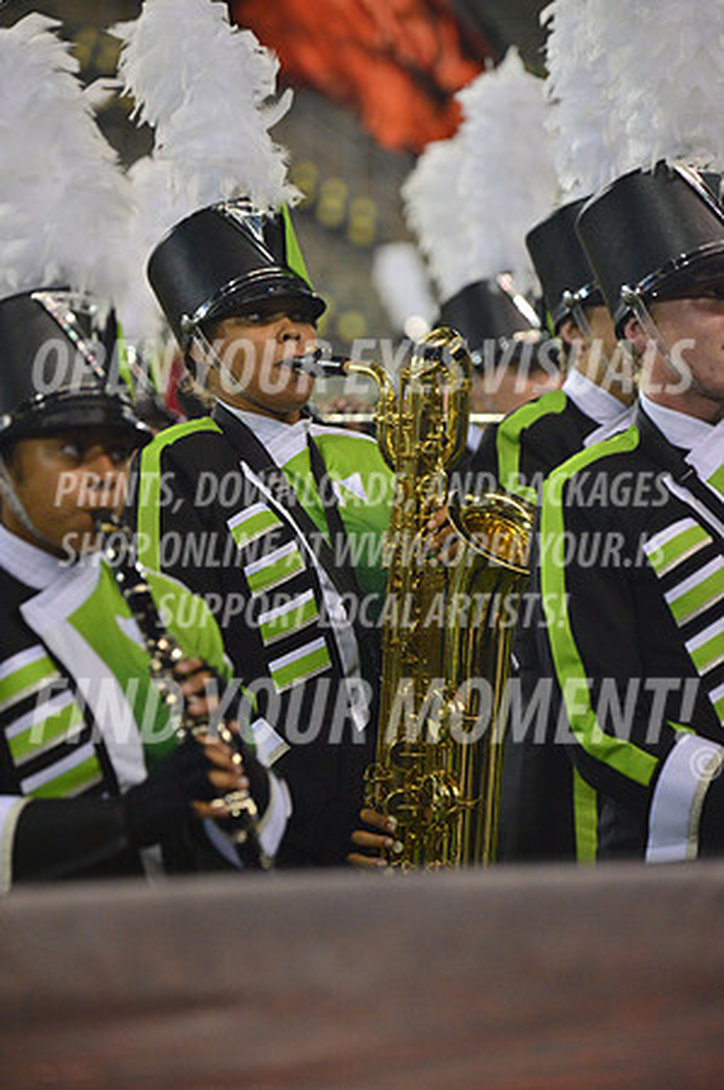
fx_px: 7256
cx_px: 362
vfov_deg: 8.6
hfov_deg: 5.7
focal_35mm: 240
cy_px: 545
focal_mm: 240
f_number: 5.6
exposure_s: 1/640
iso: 2000
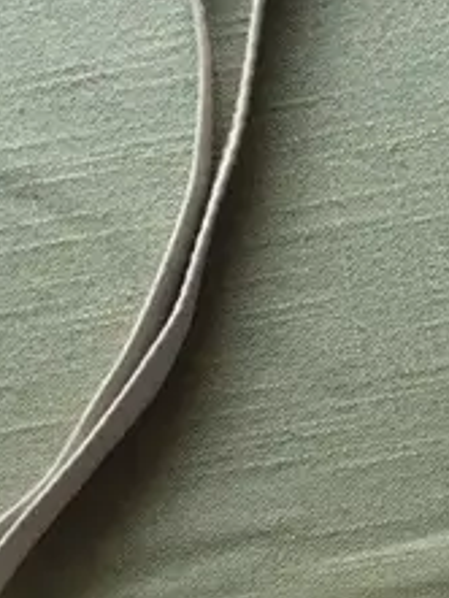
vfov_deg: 21.9
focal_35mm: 84
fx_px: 1451
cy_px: 674
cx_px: 427
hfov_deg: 17.3
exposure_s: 1/33
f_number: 2.2
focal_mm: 4.15
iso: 50
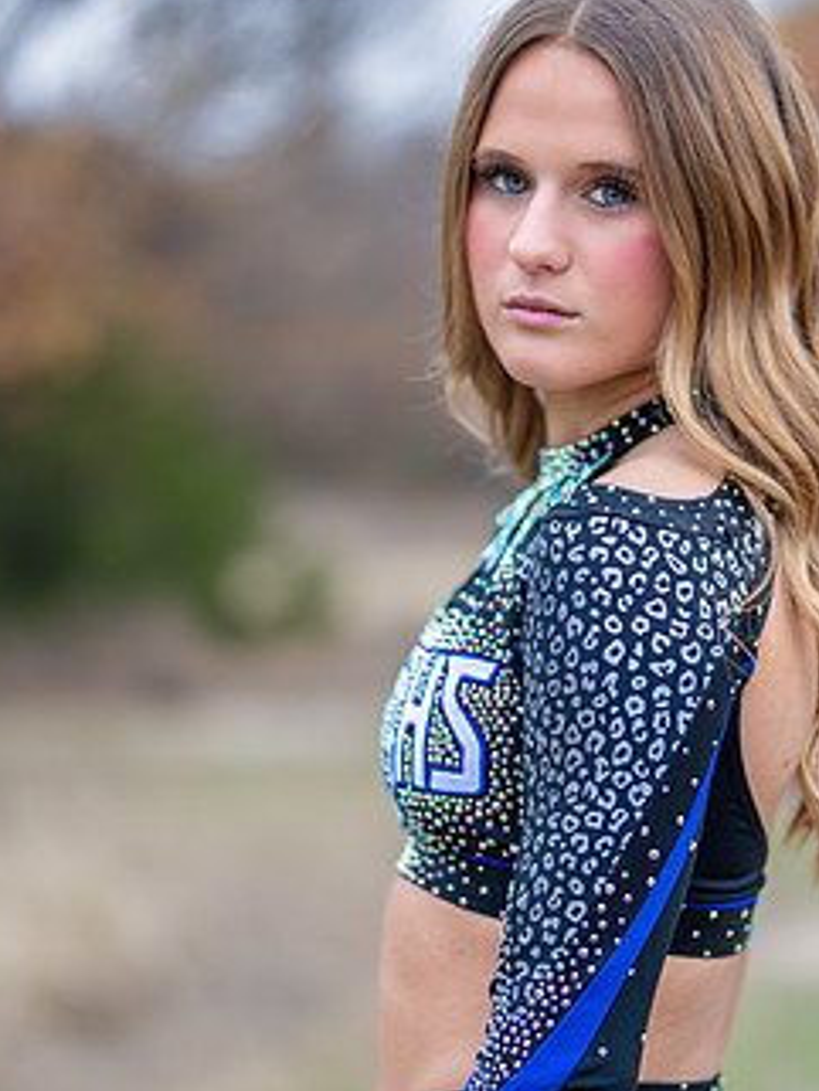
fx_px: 3531
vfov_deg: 17.6
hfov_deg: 13.2
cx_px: 584
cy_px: 528
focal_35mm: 112
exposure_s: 1/1000
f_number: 1.2
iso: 400
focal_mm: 50
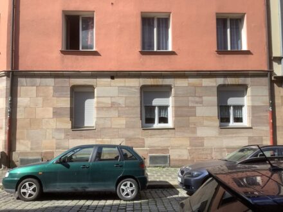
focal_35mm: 31
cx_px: 142
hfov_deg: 58.4
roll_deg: -0.7
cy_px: 106
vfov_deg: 45.4
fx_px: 253
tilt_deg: +3.8
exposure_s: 1/905
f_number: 2.4
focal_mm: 3.3
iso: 25
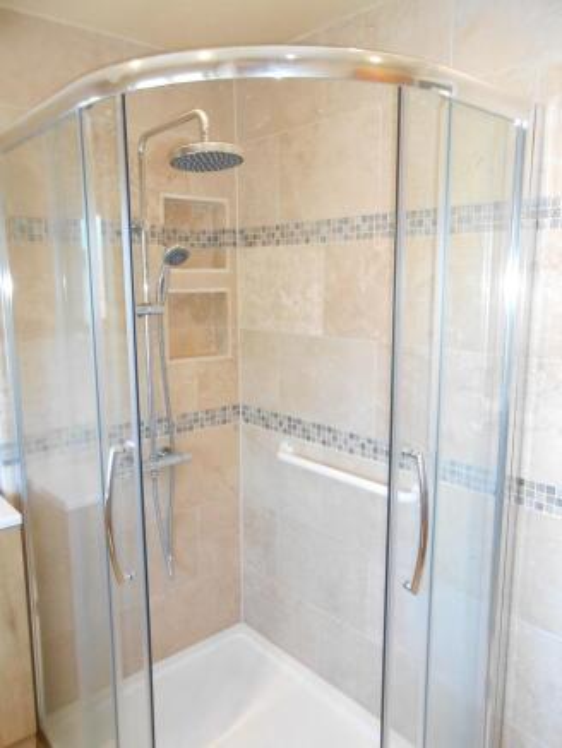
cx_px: 281
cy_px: 374
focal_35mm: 26
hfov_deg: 53.1
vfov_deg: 67.3
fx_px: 563
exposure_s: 1/25
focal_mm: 4.6
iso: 320
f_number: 3.5
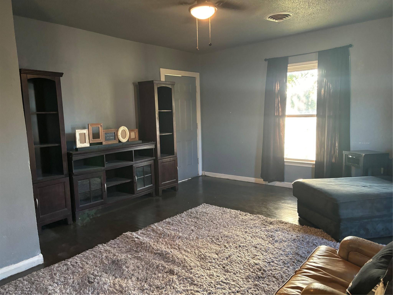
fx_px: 295
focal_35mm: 26
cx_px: 196
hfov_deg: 67.3
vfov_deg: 53.1
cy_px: 148
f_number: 1.6
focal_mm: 5.96
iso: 500
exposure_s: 1/40
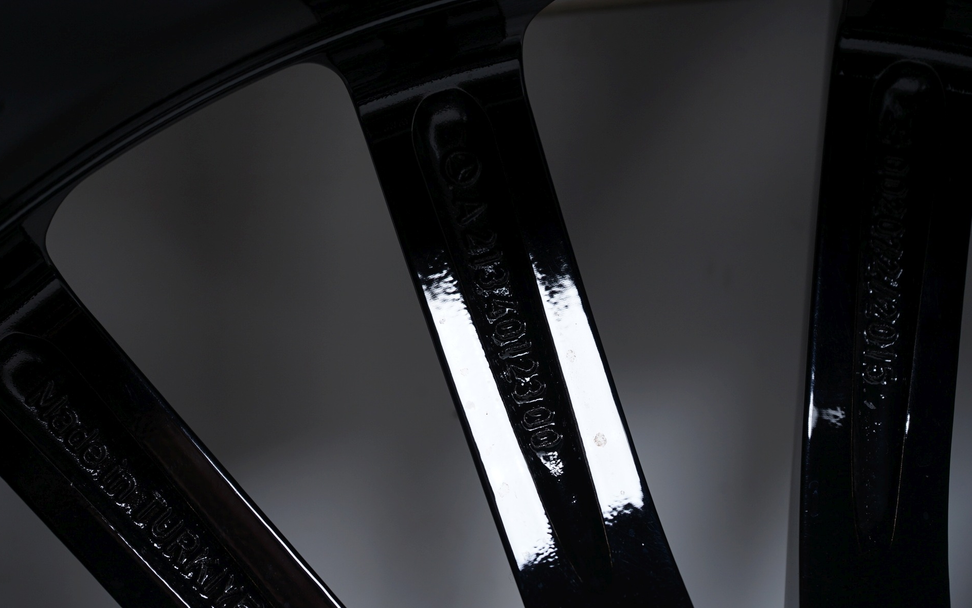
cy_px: 320
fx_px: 1589
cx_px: 480
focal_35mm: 60
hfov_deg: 34.0
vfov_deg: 21.6
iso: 250
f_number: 7.1
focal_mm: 58
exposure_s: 1/125
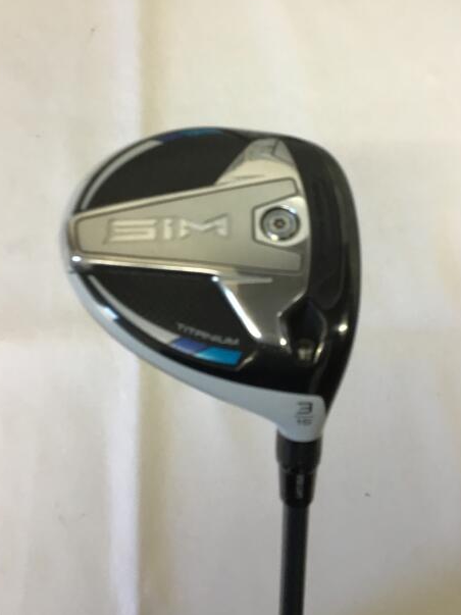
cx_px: 229
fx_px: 657
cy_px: 269
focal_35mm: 37
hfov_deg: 38.7
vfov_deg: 50.0
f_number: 2.4
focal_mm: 3.3
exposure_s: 1/33
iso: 80
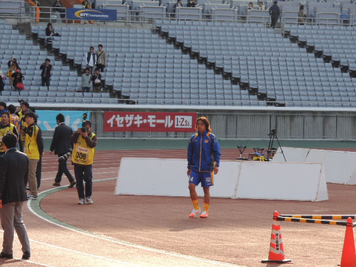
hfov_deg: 9.9
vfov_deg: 7.4
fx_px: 2057
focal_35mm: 200
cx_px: 178
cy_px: 134
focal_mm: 35.6
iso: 320
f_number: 4.6
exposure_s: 1/500
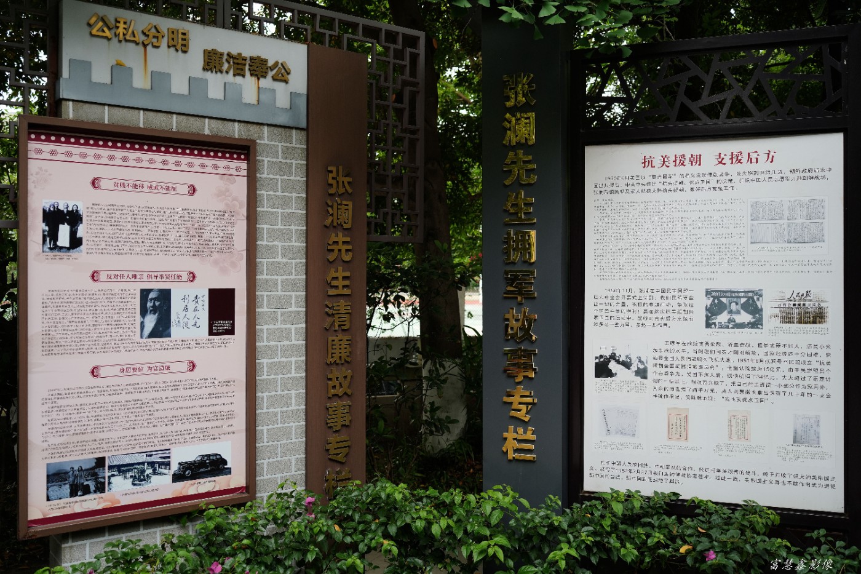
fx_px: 765
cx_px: 430
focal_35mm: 32
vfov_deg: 41.1
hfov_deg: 58.7
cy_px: 287
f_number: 4
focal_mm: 32
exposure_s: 1/160
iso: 320
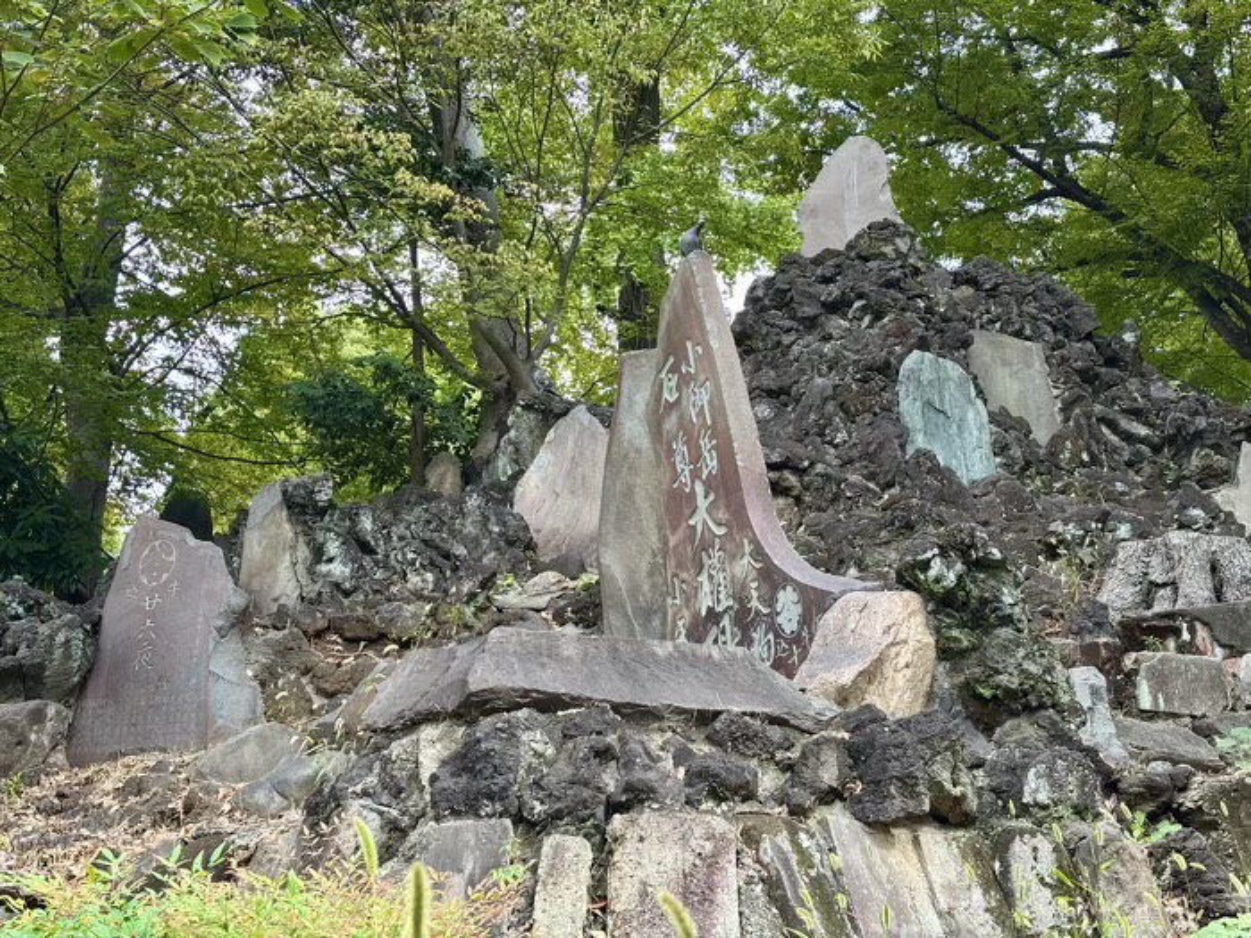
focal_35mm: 52
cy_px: 469
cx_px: 626
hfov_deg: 36.8
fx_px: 1879
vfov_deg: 28.0
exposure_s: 1/179
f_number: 1.6
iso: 32
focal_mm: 5.96
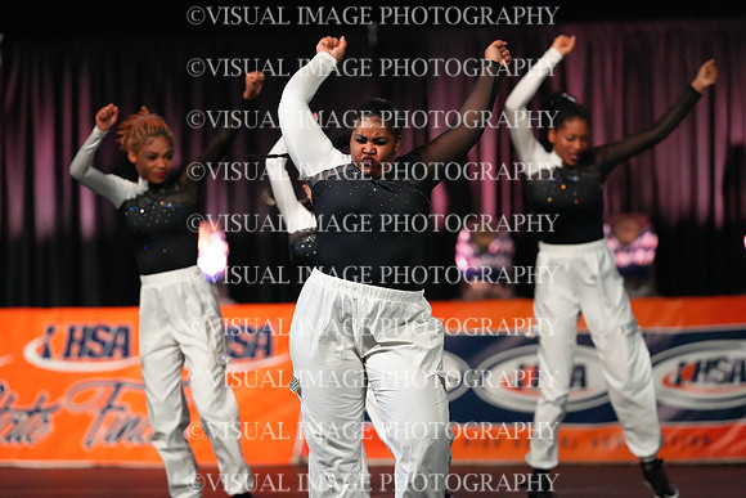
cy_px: 249
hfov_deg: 6.9
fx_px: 6218
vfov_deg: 4.6
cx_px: 373
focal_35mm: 300
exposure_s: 1/1250
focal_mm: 300
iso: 16000
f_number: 3.5
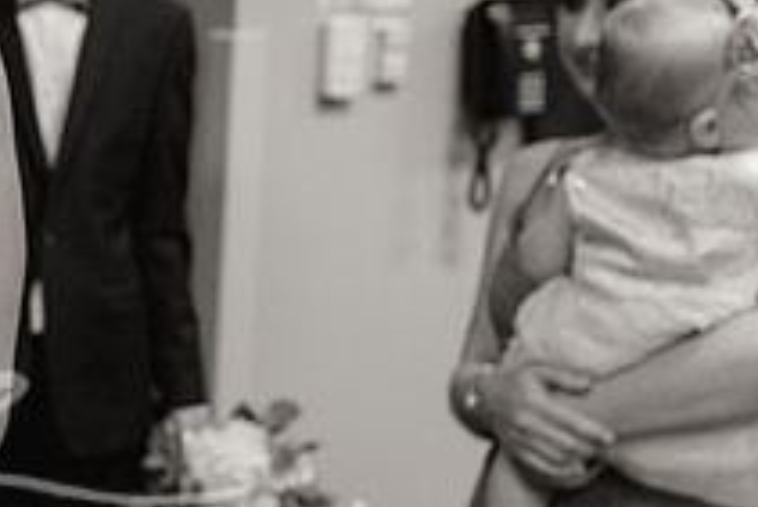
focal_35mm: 96
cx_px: -180
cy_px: 167
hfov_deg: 19.8
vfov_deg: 14.2
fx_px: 2023
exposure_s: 1/125
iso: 1600
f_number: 2.8
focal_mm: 35
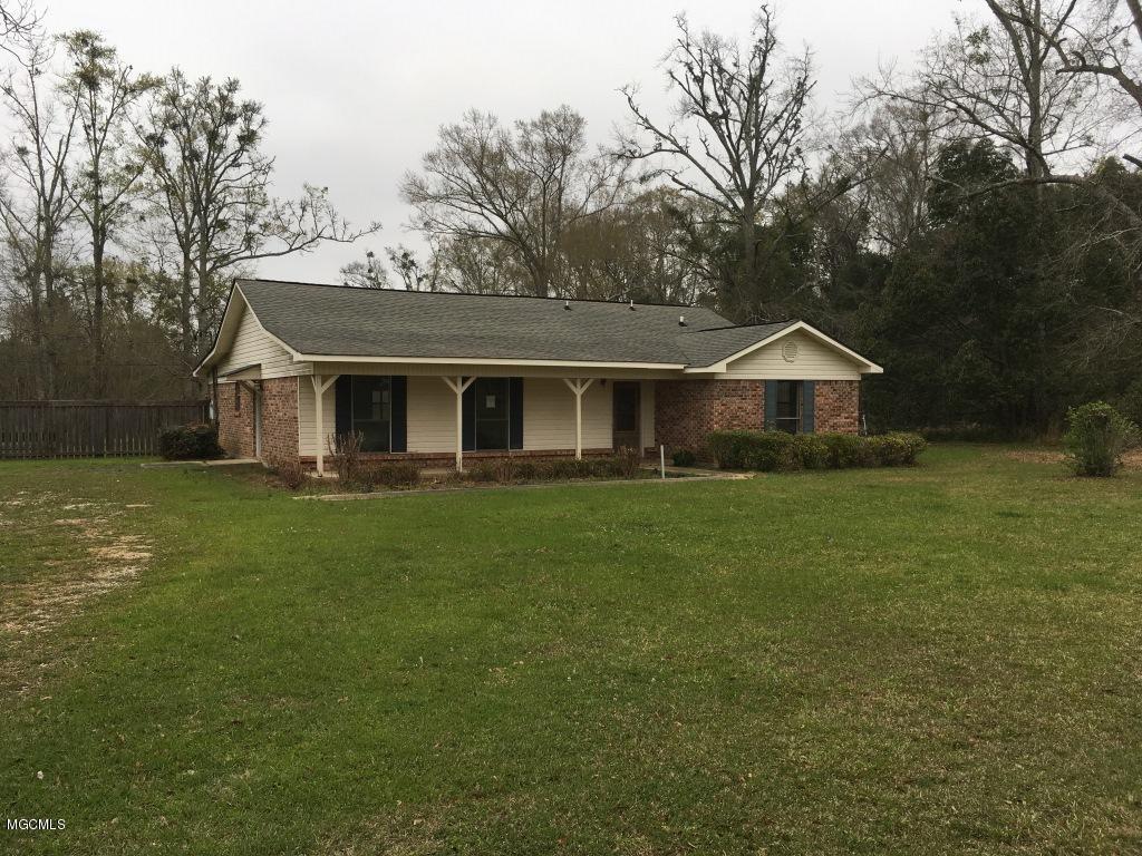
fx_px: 957
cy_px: 428
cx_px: 571
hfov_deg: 61.7
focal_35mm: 29
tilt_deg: -0.8
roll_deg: +0.9
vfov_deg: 48.2
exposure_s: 1/202
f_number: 2.2
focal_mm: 4.15
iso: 25
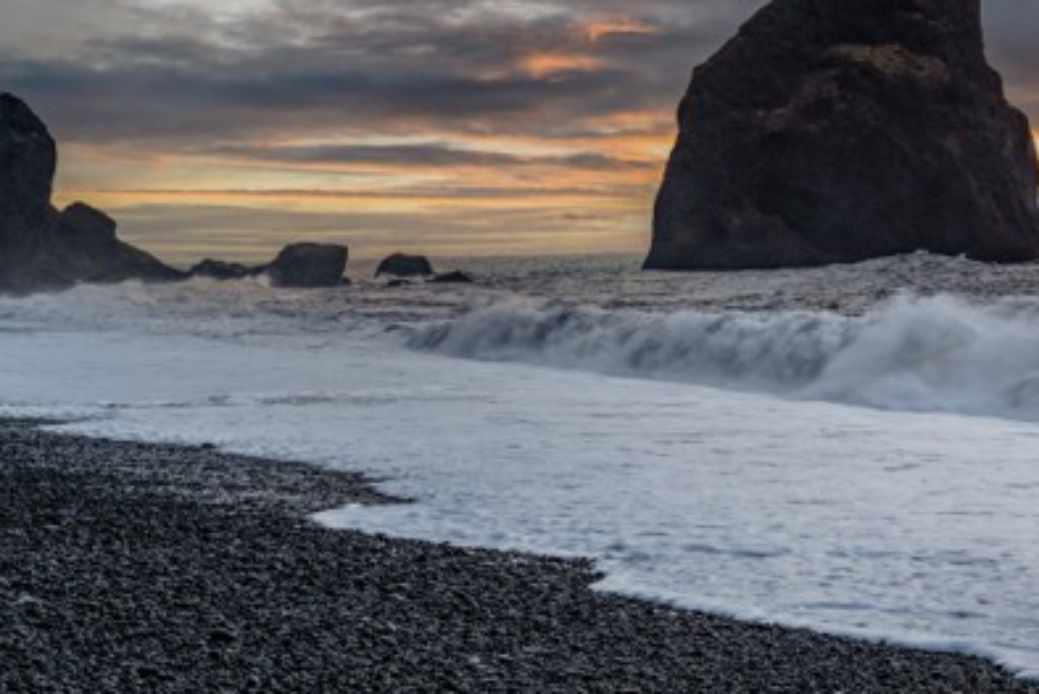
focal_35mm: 160
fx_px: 4619
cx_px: 1100
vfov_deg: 8.6
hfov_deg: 12.6
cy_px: 135
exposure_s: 1/25
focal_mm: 70
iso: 400
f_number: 20
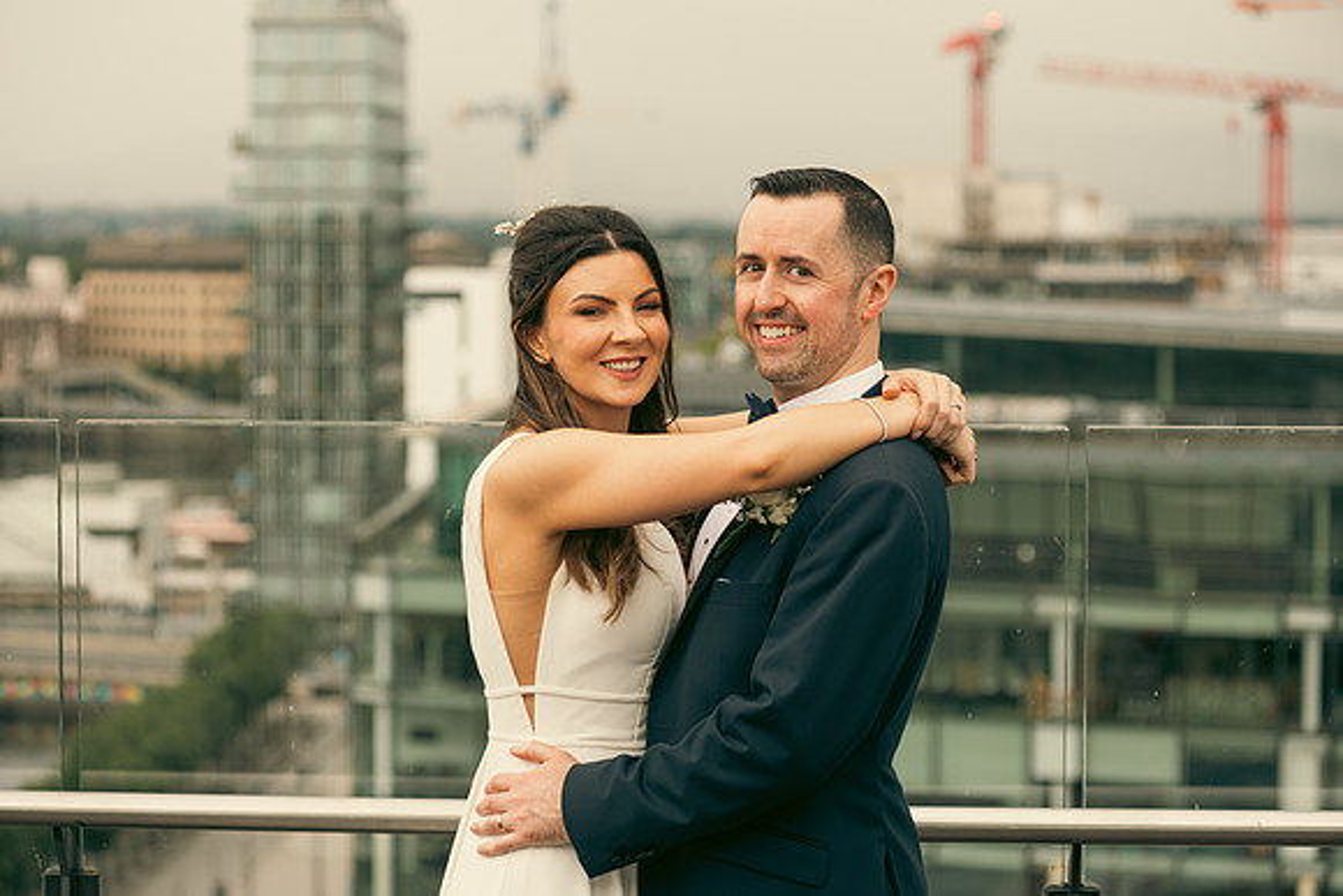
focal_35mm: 86
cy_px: 448
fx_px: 3209
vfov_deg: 15.9
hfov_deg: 23.6
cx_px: 672
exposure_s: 1/250
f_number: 3.5
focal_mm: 86
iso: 160
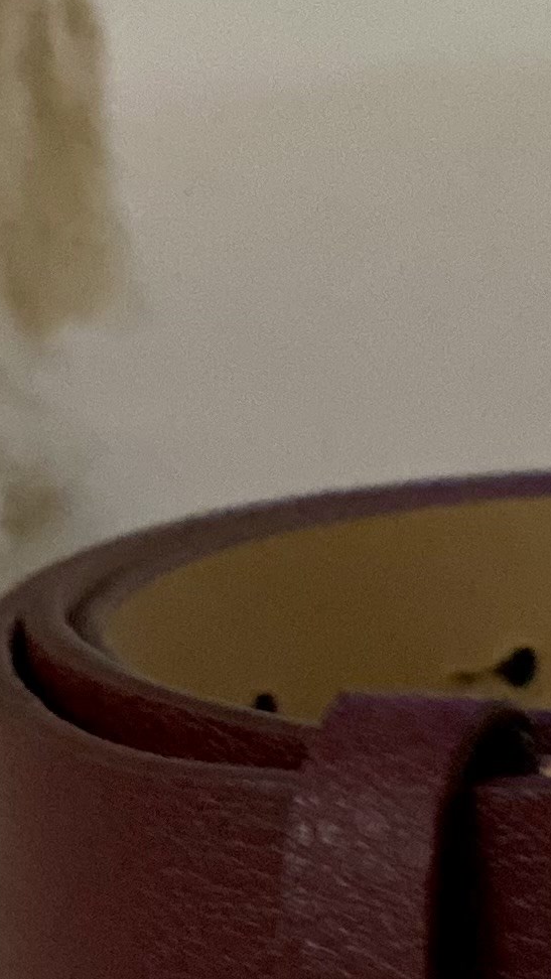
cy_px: 793
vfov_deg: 9.2
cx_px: 887
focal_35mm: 235
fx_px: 6102
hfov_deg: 5.1
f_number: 2
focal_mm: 6
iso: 500
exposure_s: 1/20
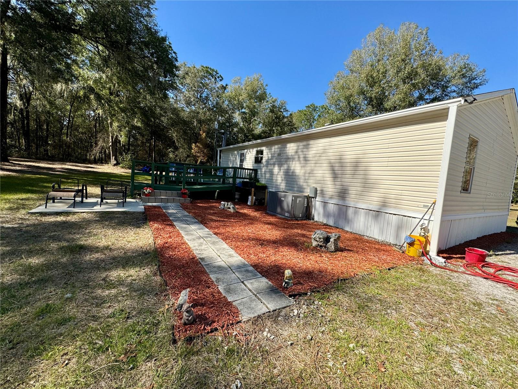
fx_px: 209
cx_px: 259
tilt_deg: -4.0
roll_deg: -4.2
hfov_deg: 102.1
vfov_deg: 85.7
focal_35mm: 14
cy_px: 194
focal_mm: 2.22
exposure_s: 1/1299
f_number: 2.2
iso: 50
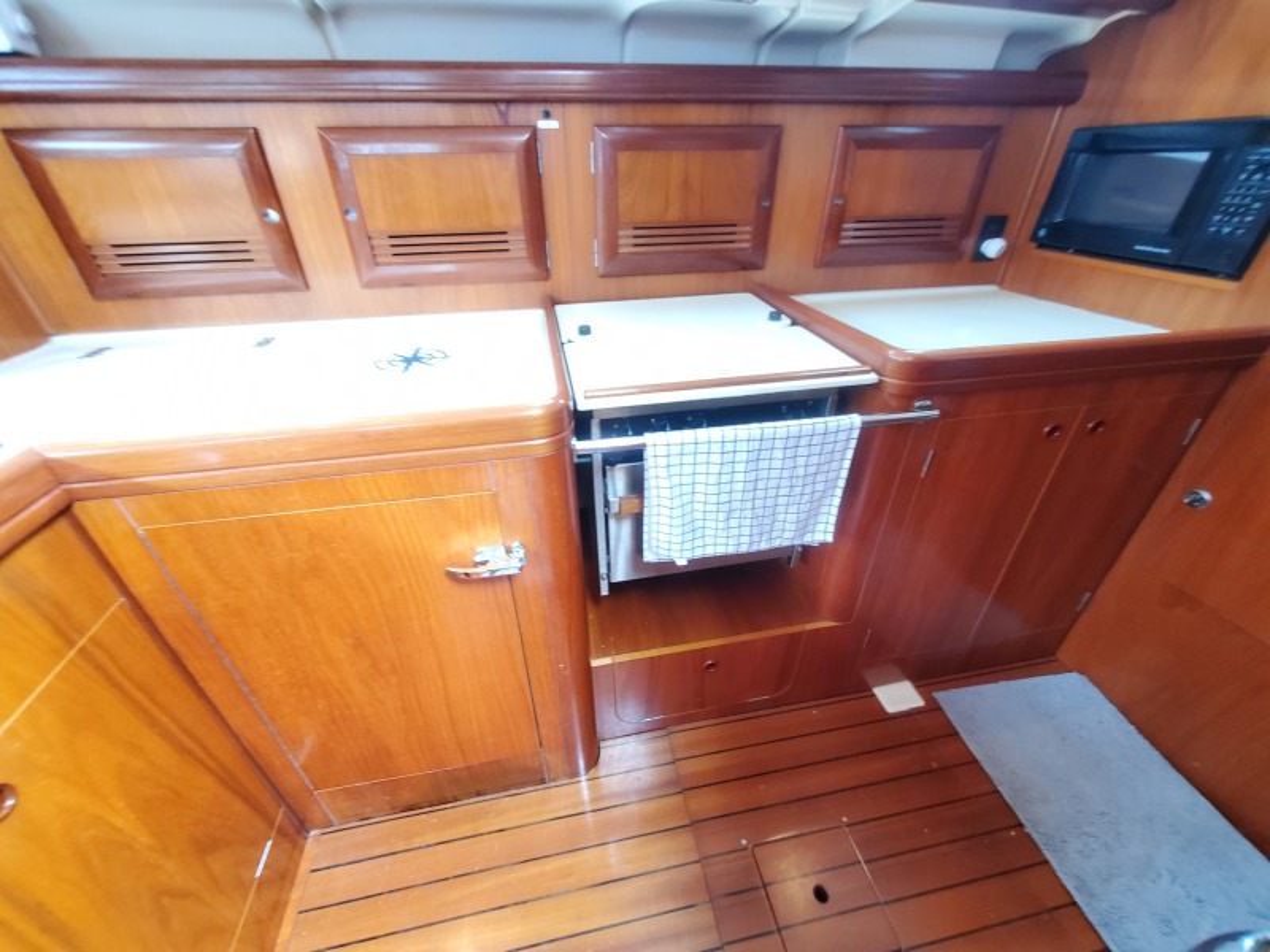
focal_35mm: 13
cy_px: 476
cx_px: 635
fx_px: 477
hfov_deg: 106.2
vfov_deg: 89.9
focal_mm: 1.8
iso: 500
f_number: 2.2
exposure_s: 1/29
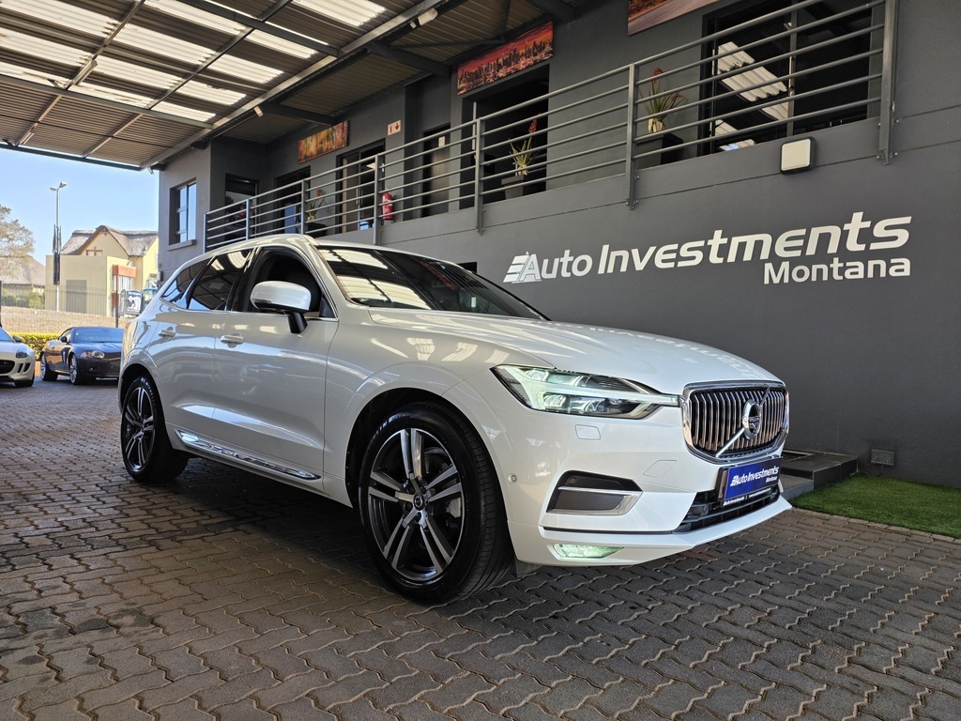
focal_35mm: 23
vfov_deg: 58.9
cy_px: 360
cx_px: 480
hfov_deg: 73.9
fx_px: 639
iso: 16
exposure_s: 1/124
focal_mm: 6.25
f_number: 1.7
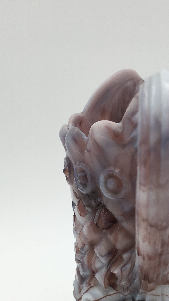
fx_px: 478
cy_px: 221
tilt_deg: -12.4
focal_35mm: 60
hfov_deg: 19.6
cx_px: 161
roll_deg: +0.4
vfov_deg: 34.3
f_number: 2.2
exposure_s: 1/179
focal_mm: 4.15
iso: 25
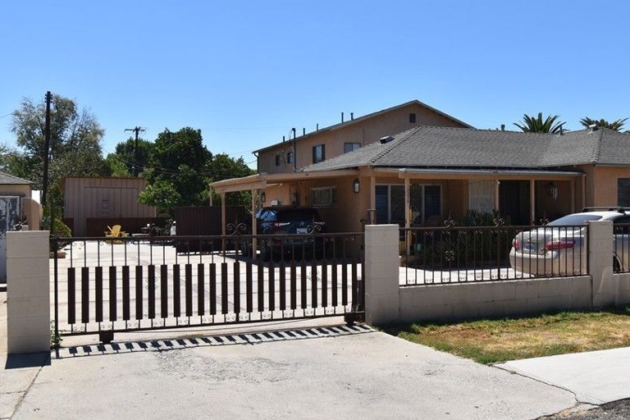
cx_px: 378
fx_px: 700
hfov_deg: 48.2
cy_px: 216
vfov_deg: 33.4
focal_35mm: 40
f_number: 9
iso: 100
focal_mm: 20
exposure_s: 1/320
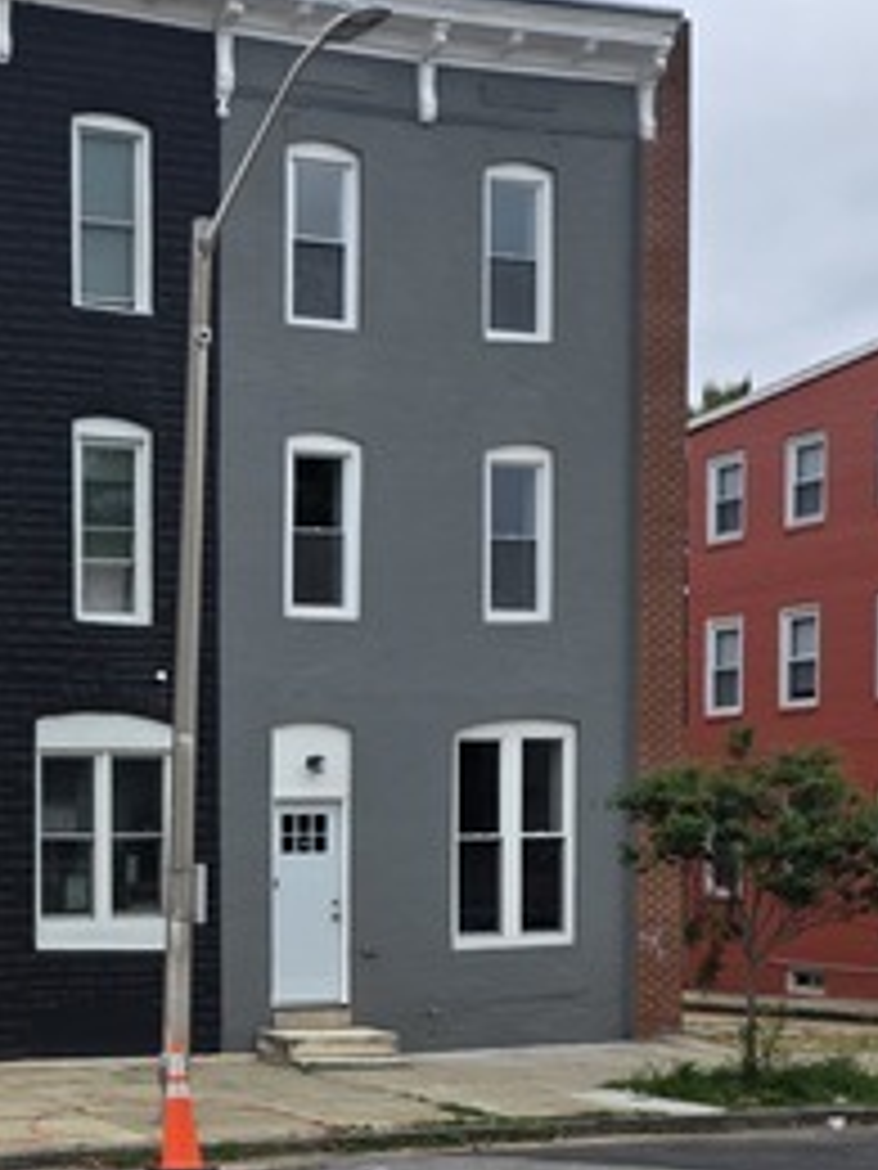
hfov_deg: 23.0
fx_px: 1995
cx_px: -140
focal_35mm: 59
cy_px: 961
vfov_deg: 31.7
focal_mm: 6.25
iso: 80
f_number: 1.7
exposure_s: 1/2082
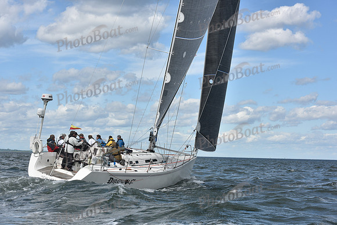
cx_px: 168
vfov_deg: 19.5
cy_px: 112
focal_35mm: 70
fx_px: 655
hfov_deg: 28.8
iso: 320
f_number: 9
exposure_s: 1/1000
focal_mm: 70
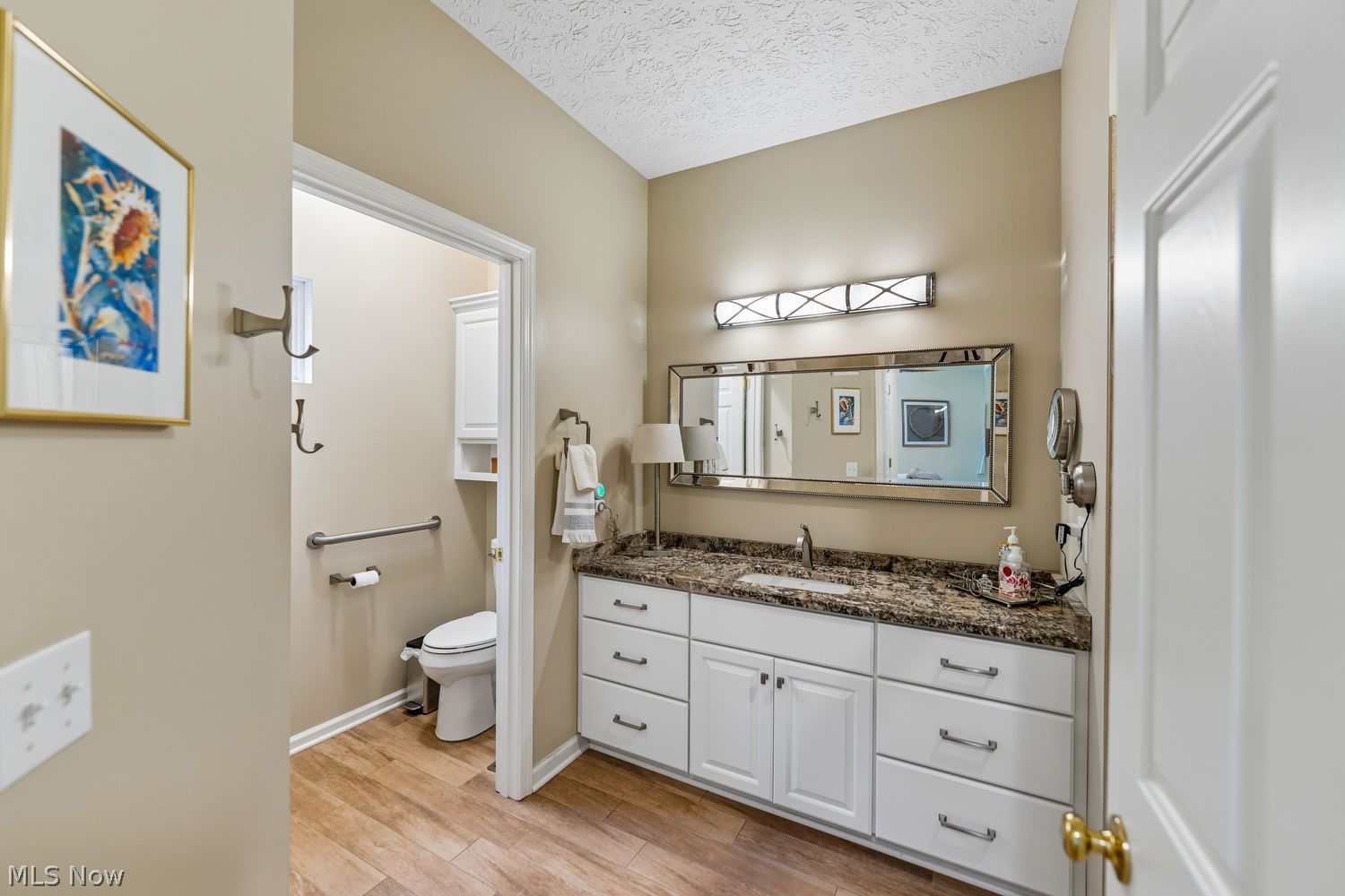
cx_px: 672
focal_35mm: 14
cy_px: 448
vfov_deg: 81.2
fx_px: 523
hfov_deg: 104.3
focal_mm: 14
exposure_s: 1/30
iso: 200
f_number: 2.8
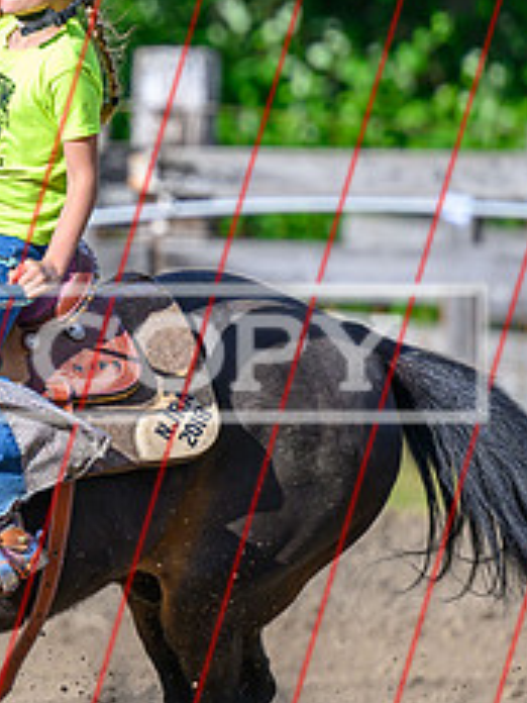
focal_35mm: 591
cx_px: -130
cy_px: 332
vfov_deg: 3.4
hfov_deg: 2.5
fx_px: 11997
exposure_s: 1/2500
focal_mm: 170
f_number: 2.8
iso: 220
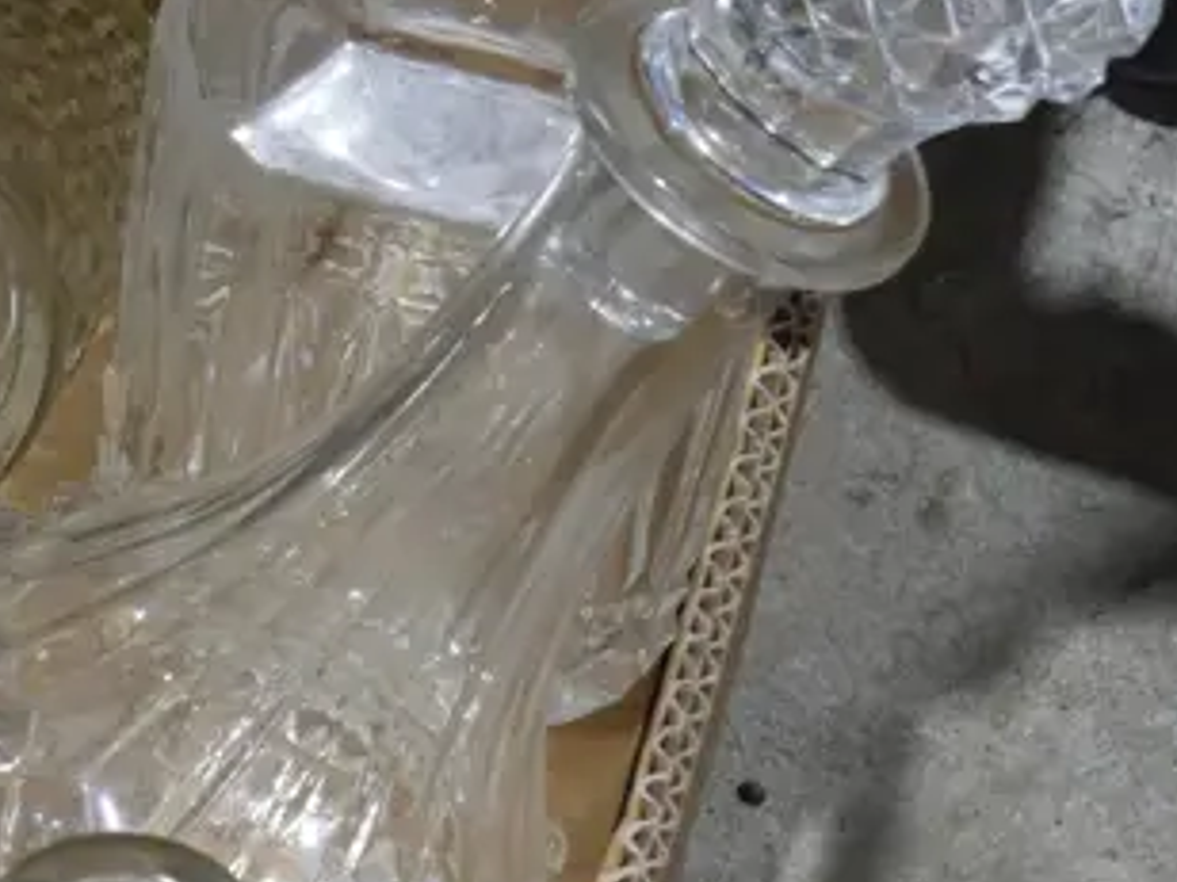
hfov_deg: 9.3
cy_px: 239
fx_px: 7004
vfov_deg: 7.2
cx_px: -631
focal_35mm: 206
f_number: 5.4
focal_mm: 31
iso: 500
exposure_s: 1/80
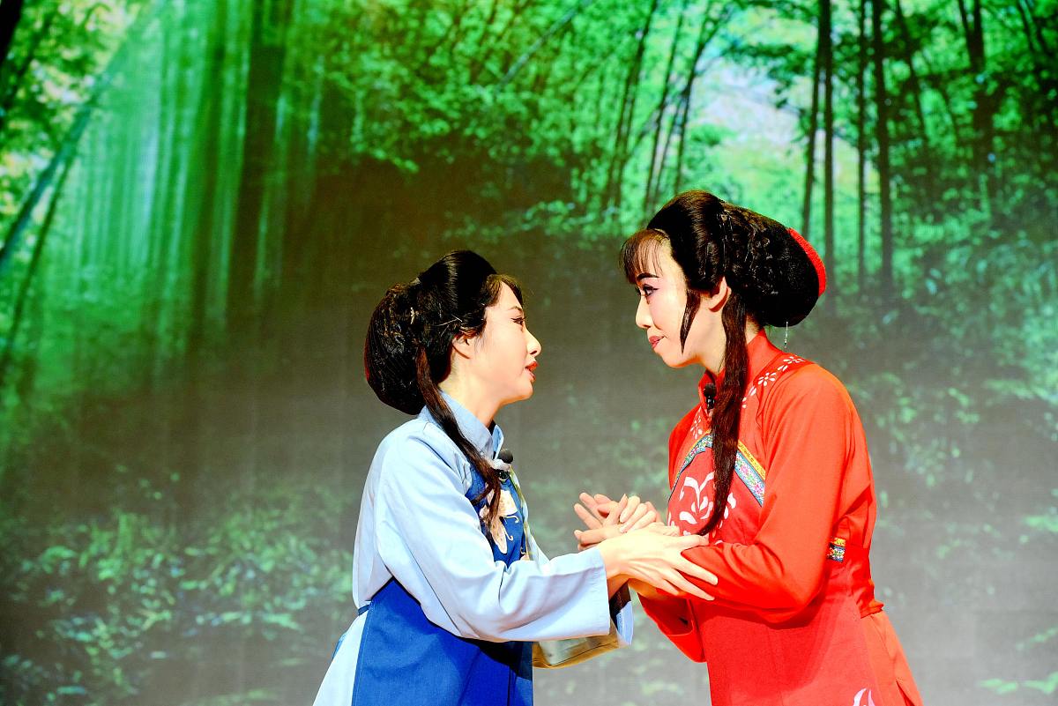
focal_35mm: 122
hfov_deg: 16.8
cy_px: 353
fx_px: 3587
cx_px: 529
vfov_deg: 11.2
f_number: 5.6
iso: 1600
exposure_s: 1/125
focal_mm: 122
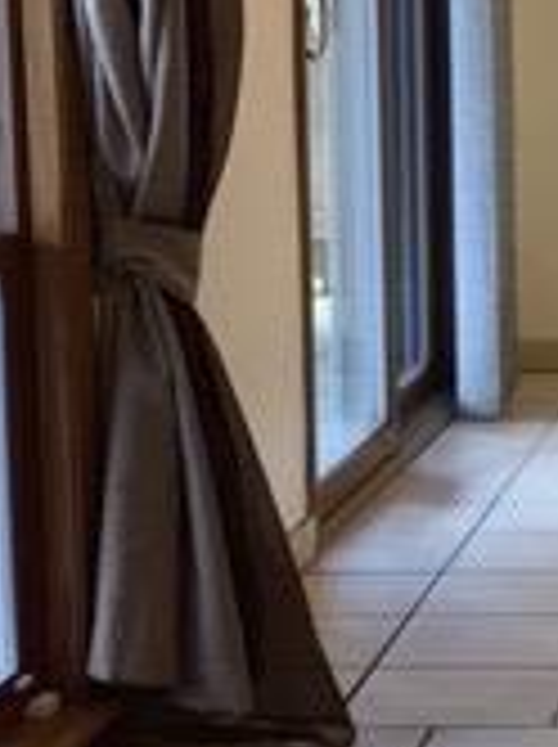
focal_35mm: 112
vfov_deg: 17.6
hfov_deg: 12.1
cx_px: 1026
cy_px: 387
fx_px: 2413
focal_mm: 4.15
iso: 25
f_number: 2.2
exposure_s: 1/15
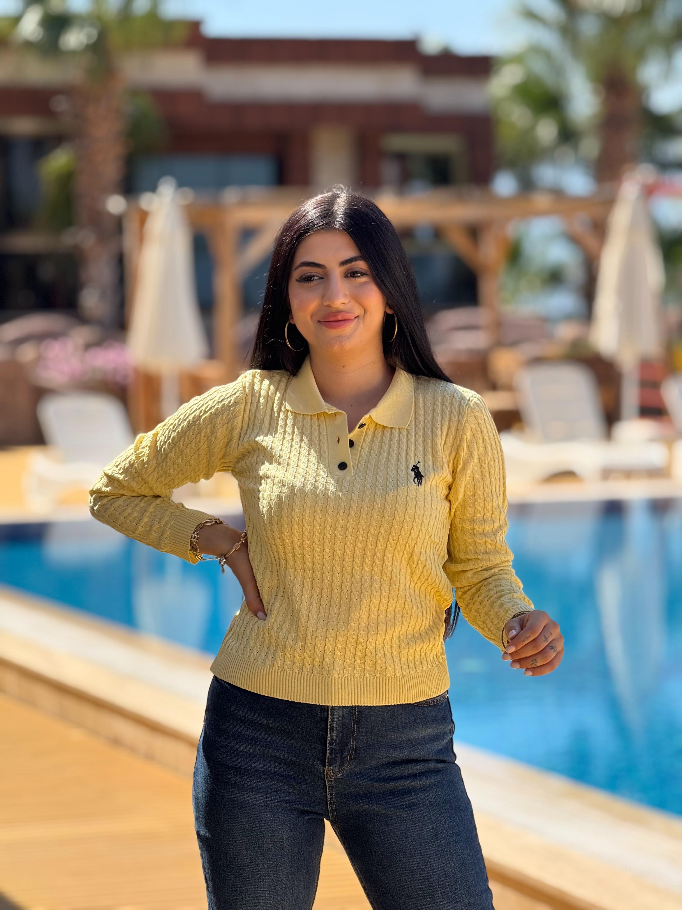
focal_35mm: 120
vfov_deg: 16.4
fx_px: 3152
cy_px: 455
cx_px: 341
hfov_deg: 12.3
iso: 50
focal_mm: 15.66
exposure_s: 1/963
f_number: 2.8
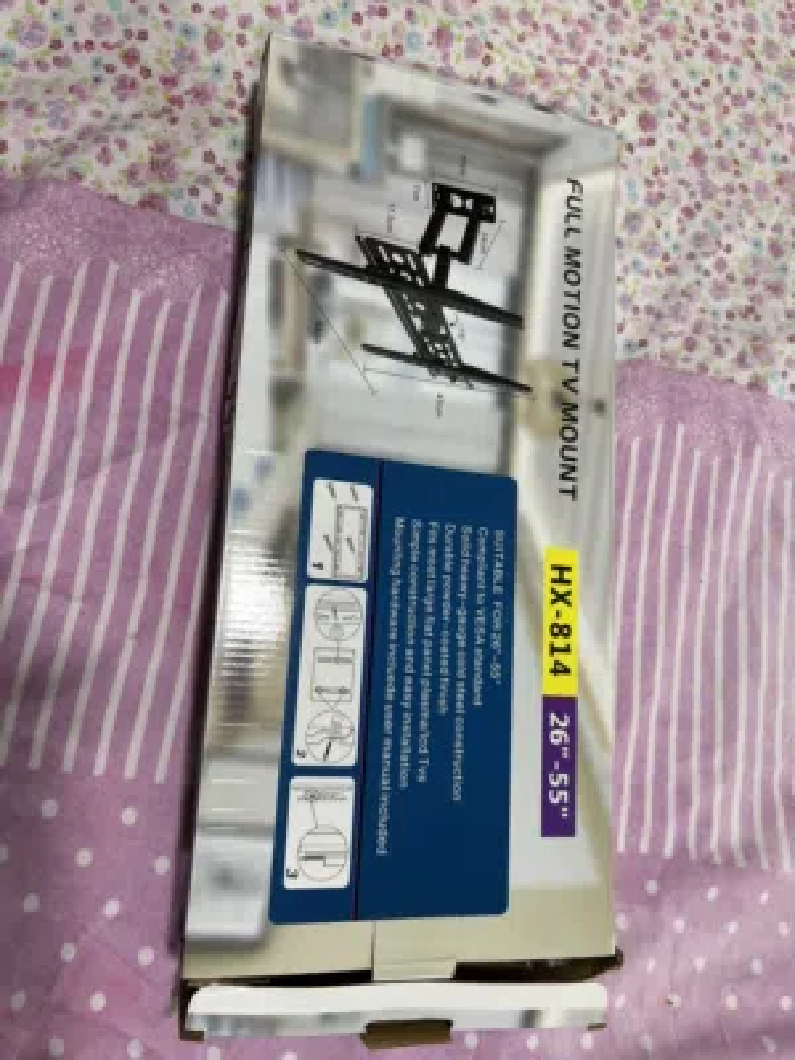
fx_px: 796
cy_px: 530
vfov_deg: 67.3
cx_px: 398
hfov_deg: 53.1
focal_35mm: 26
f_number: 1.5
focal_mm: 5.7
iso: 100
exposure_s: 1/100
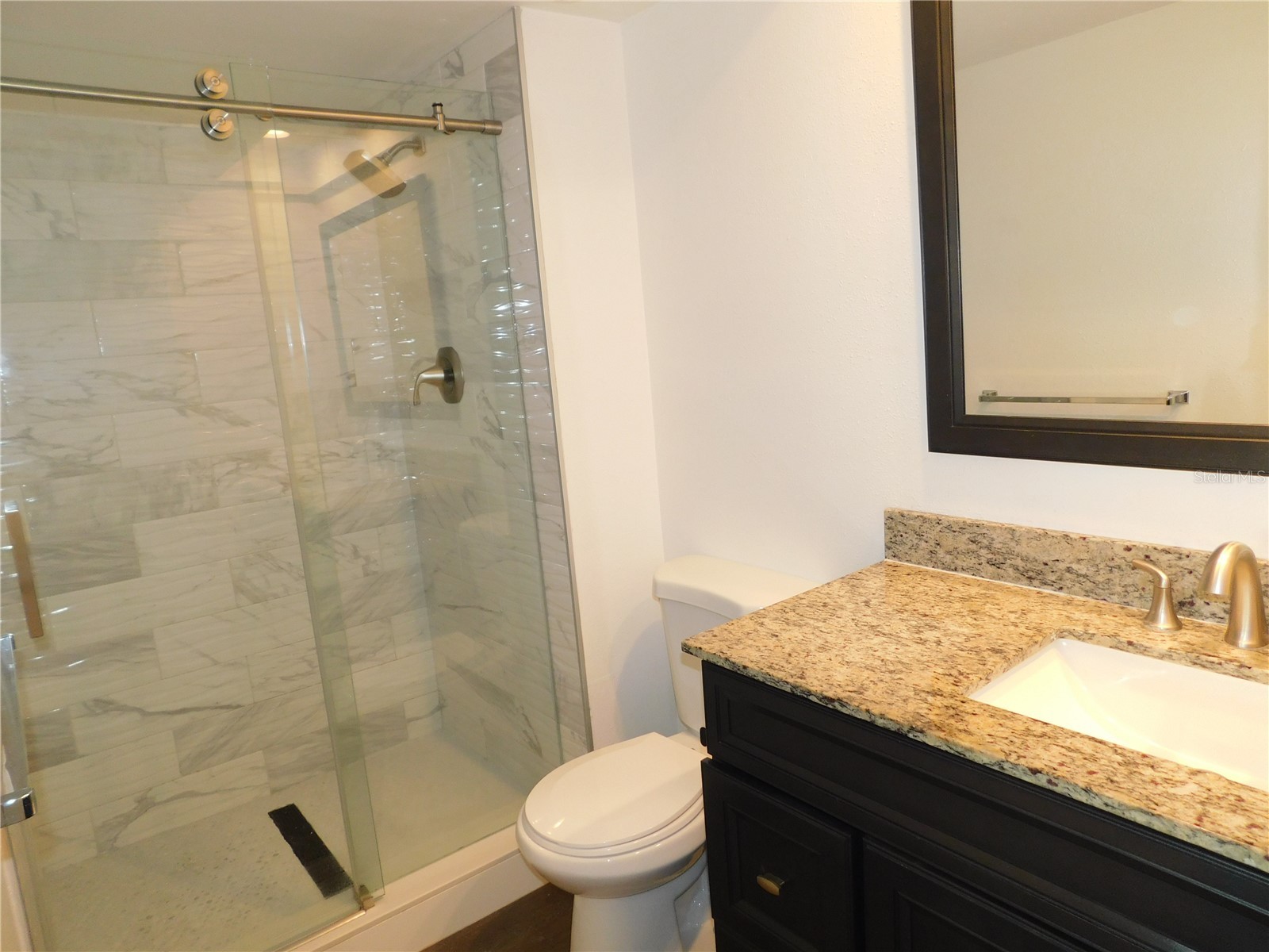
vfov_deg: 58.9
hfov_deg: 73.9
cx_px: 634
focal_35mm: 23
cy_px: 476
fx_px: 843
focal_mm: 4
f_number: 3
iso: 200
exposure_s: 1/30
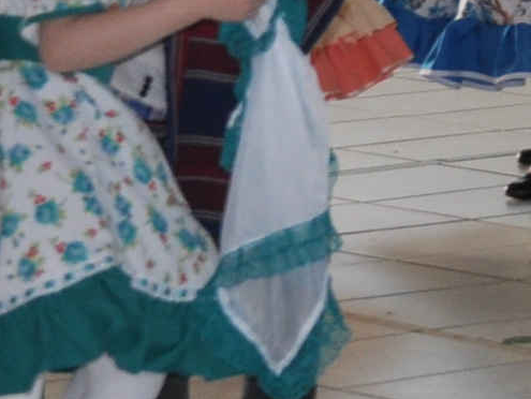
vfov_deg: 4.0
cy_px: -298
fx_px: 5741
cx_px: 1260
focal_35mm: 374
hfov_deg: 5.1
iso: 400
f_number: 4.5
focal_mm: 40
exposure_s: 1/125
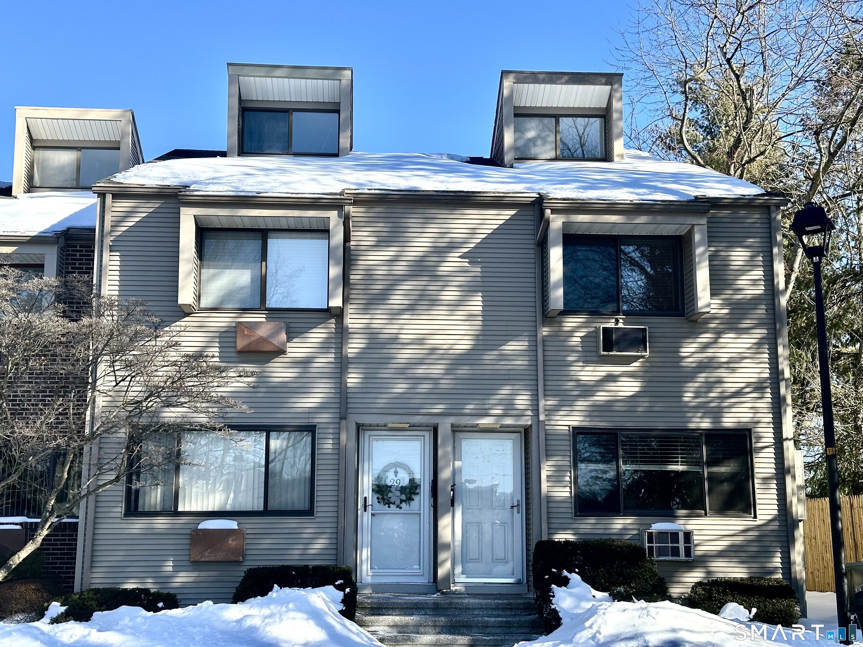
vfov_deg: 30.3
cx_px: 432
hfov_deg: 39.7
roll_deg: -0.7
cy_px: 324
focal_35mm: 48
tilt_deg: +10.3
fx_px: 1197
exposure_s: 1/1613
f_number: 1.78
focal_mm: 6.86
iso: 64
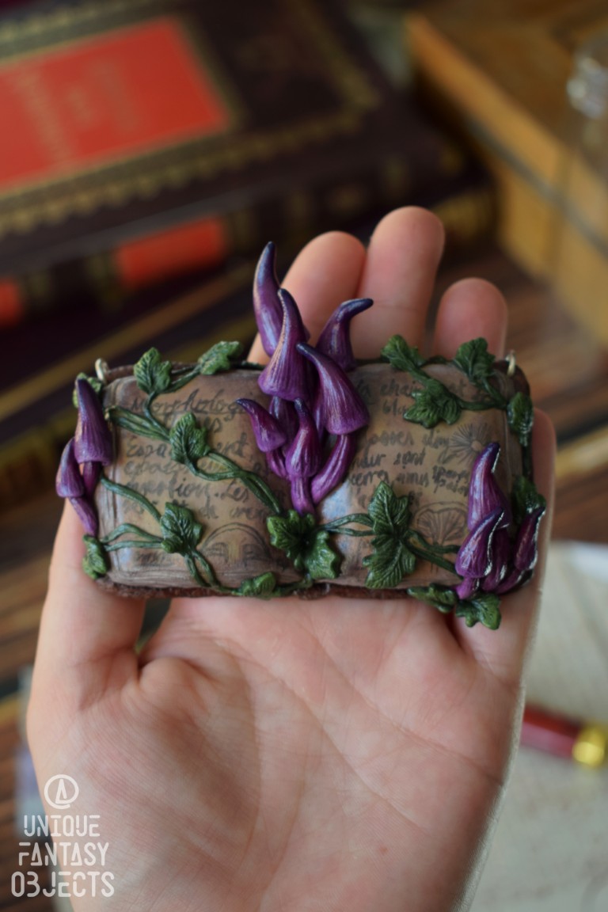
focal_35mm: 60
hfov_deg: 22.6
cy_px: 456
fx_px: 1520
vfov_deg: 33.4
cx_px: 304
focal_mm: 40
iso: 400
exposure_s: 1/100
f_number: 5
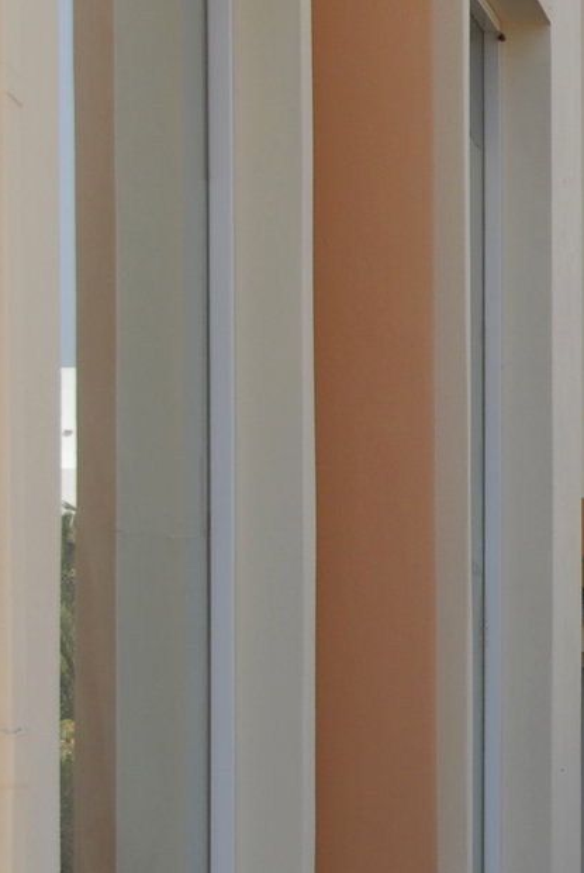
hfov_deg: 7.2
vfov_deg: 11.1
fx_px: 4489
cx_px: 1120
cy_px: 690
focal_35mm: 185
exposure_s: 1/160
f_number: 7.1
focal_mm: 32
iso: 100
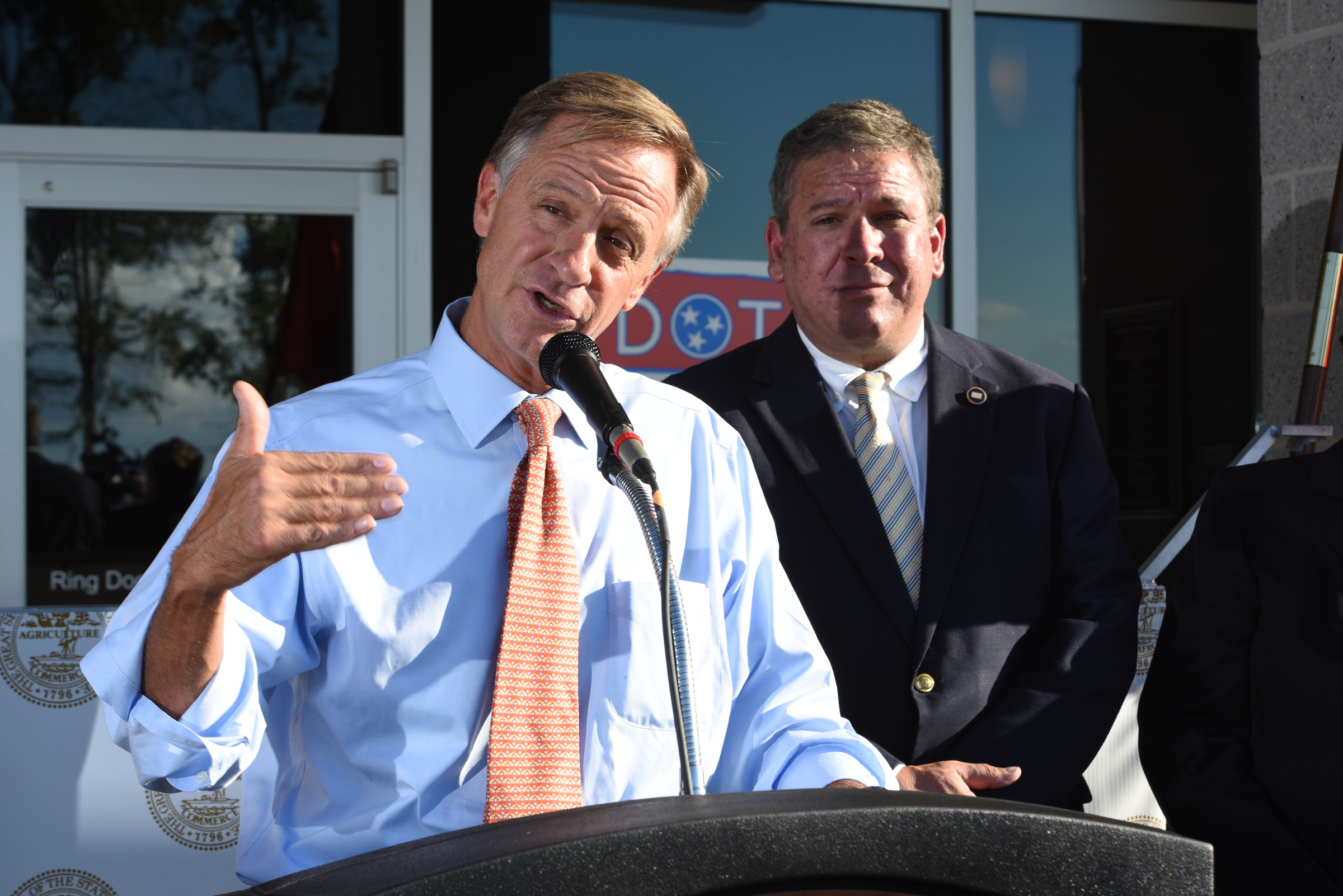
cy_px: 448
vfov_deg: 16.7
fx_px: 3060
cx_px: 672
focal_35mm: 82
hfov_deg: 24.8
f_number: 16
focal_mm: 82
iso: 400
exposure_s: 1/250
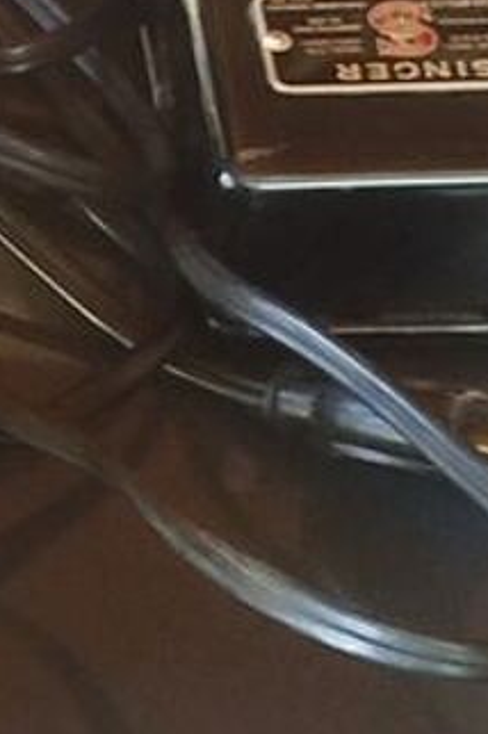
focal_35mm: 207
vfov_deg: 9.8
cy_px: -152
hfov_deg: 6.4
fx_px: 4218
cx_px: -509
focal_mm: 5.31
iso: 320
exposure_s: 1/33
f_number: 1.7
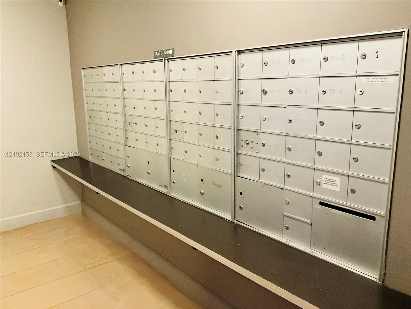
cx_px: 206
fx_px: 344
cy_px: 154
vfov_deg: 48.2
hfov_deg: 61.7
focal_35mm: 29
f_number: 1.8
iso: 200
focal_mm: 3
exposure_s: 1/60
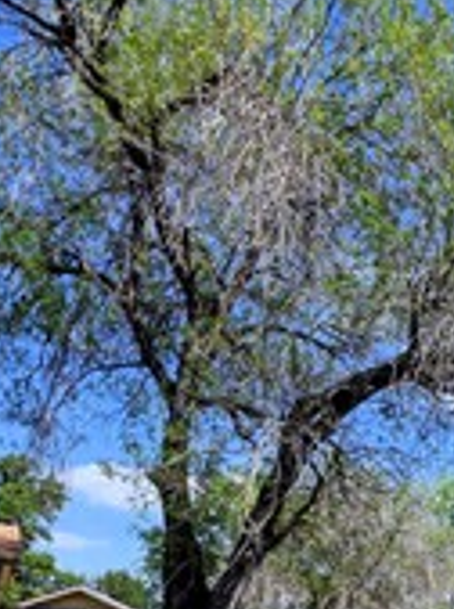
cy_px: 569
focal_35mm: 37
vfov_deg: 44.7
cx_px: 447
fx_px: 649
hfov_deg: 35.2
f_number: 1.9
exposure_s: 1/1879
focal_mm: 2.2
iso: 40
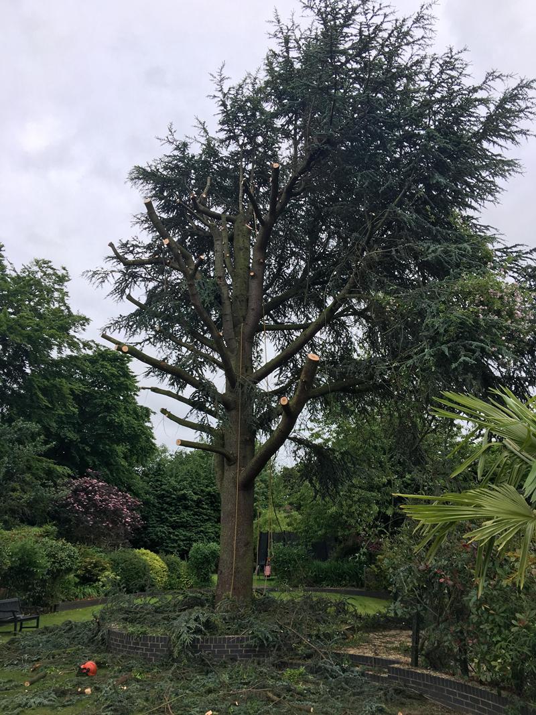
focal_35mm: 29
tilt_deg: +21.2
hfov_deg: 48.2
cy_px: 358
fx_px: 599
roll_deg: +0.1
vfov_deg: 61.7
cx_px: 268
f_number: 2.2
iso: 25
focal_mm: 4.15
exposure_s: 1/519
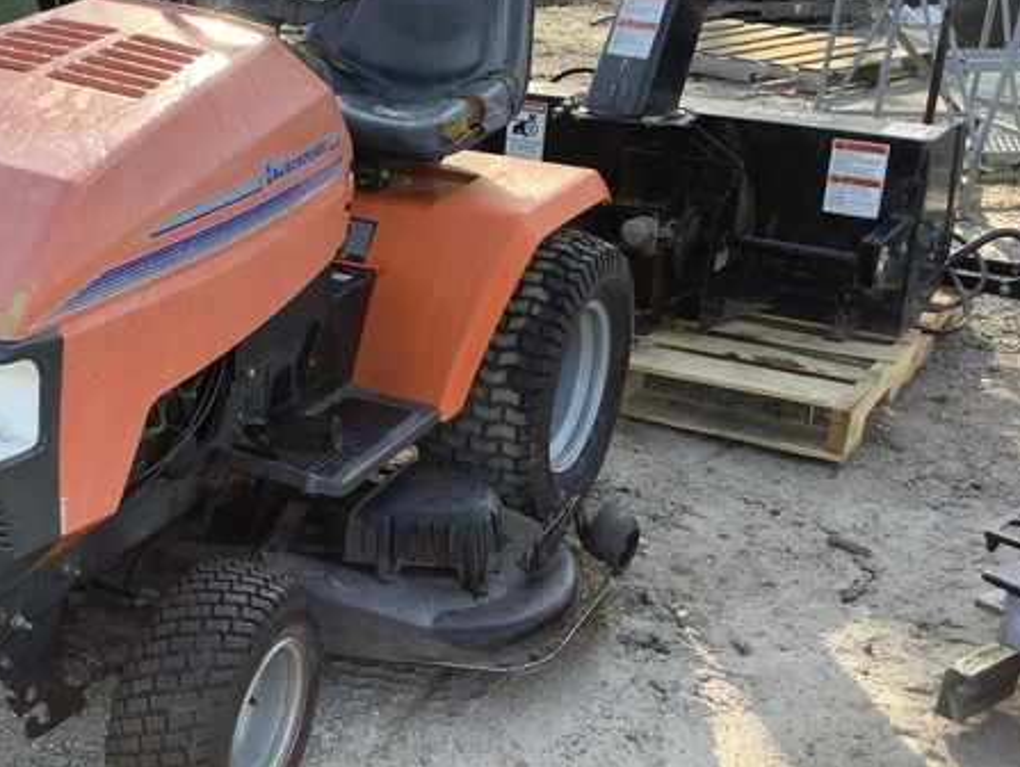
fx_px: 1533
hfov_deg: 35.9
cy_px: 446
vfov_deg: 28.0
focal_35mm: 52
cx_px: 249
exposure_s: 1/177
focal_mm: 3.3
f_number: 2.4
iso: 25
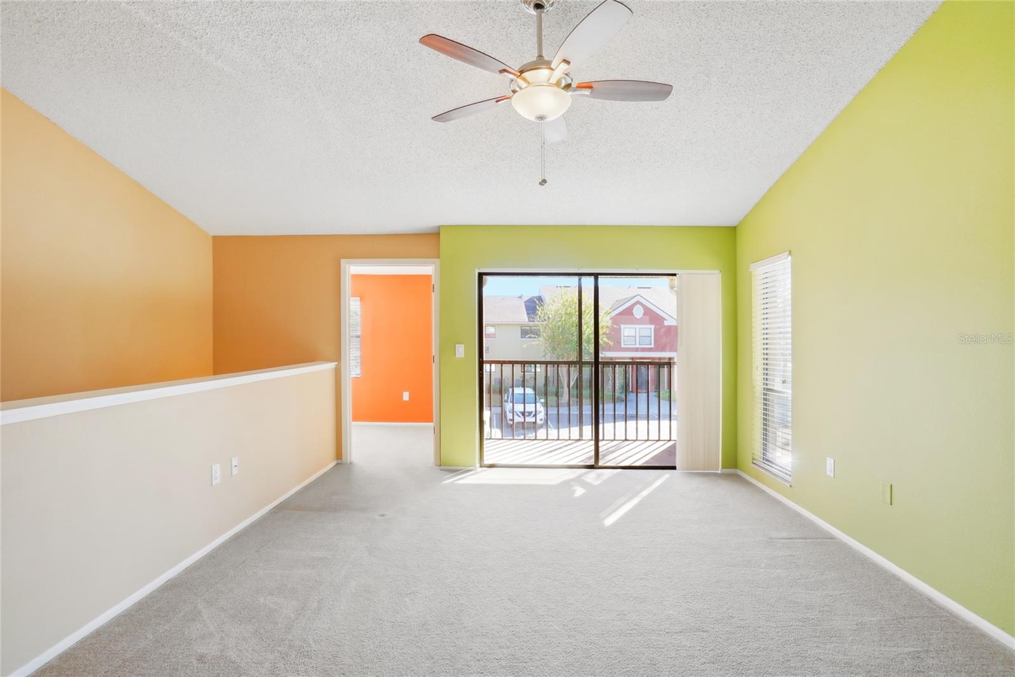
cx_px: 508
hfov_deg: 100.4
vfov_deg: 77.3
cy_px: 338
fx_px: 423
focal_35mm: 15
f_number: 8
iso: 400
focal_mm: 10
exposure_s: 1/90
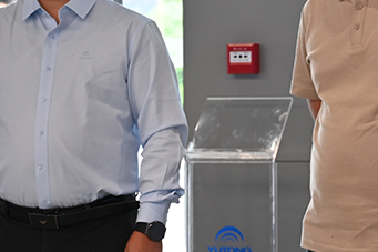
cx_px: 519
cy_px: 4
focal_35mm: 222
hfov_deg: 9.1
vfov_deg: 6.2
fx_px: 2330
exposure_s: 1/125
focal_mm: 70
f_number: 4
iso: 800
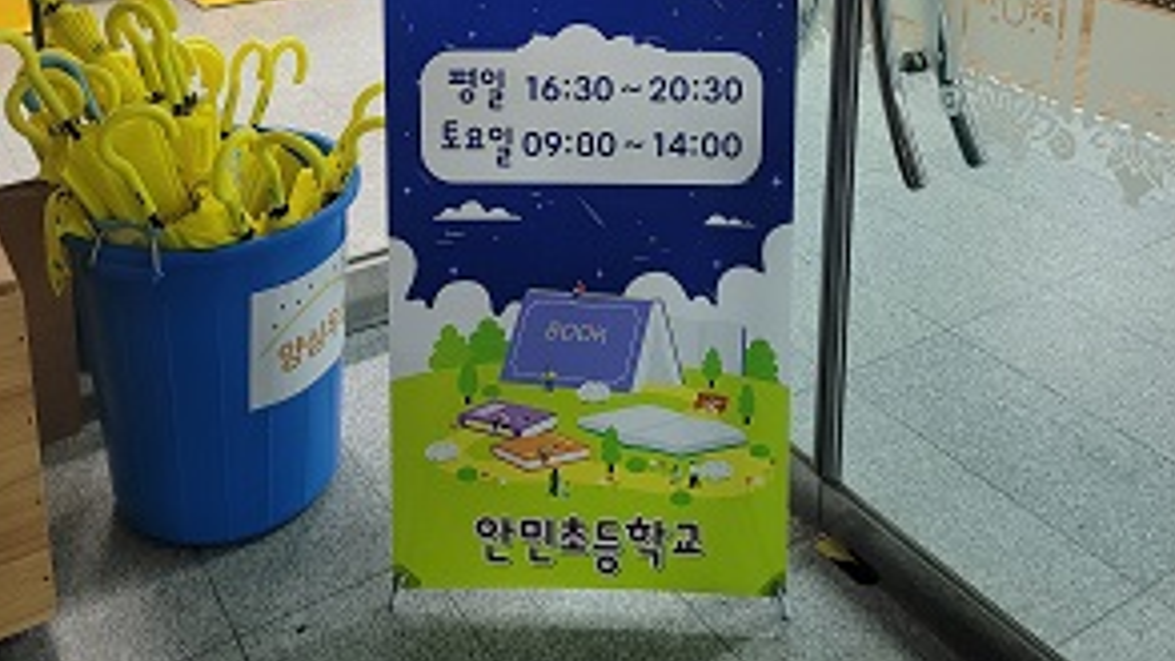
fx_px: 1215
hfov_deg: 51.6
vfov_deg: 27.8
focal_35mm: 39
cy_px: -68
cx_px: 592
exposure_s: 1/120
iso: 320
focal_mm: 5.4
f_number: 1.8
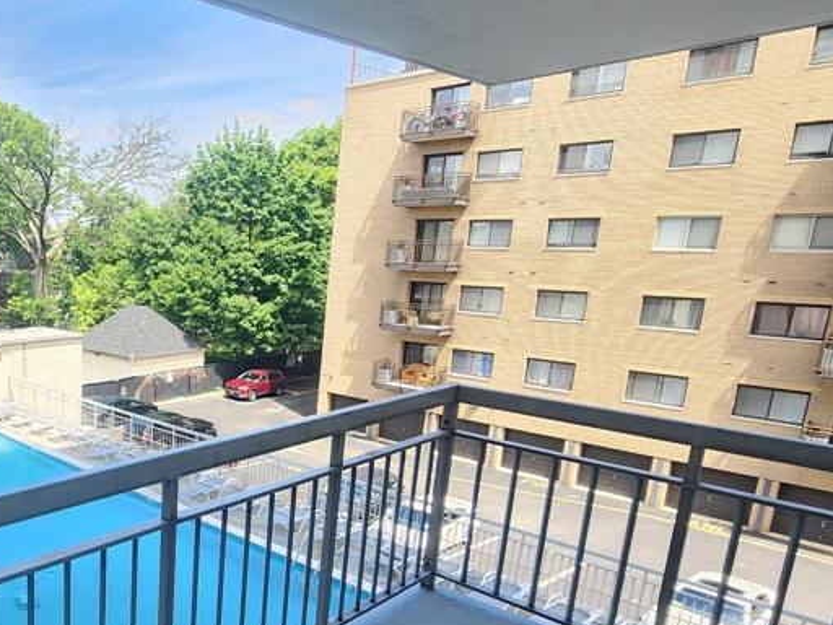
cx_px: 54
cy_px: 389
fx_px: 626
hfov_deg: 56.1
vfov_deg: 52.5
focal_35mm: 26
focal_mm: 2.2
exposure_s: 1/161
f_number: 2.2
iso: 50
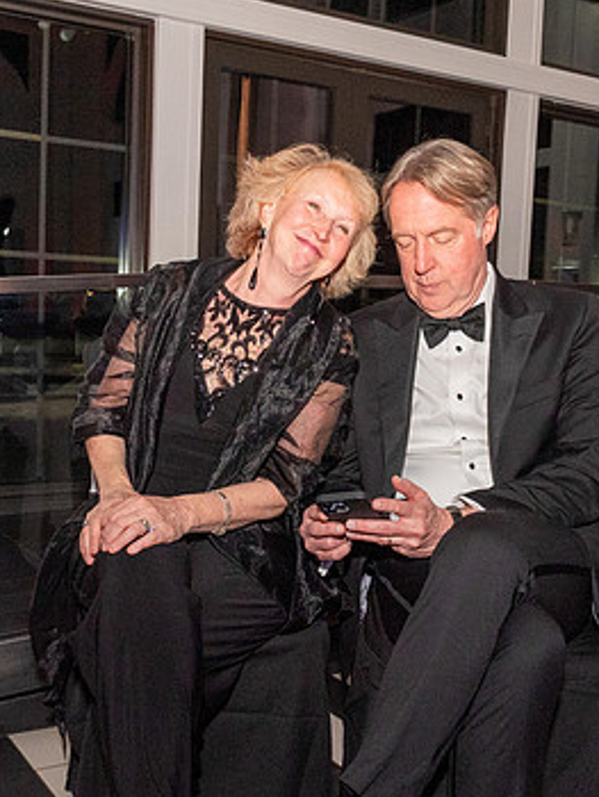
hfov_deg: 33.6
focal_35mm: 43
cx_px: 305
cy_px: 436
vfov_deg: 43.8
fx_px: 991
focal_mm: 18
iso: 2000
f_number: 8
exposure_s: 1/125
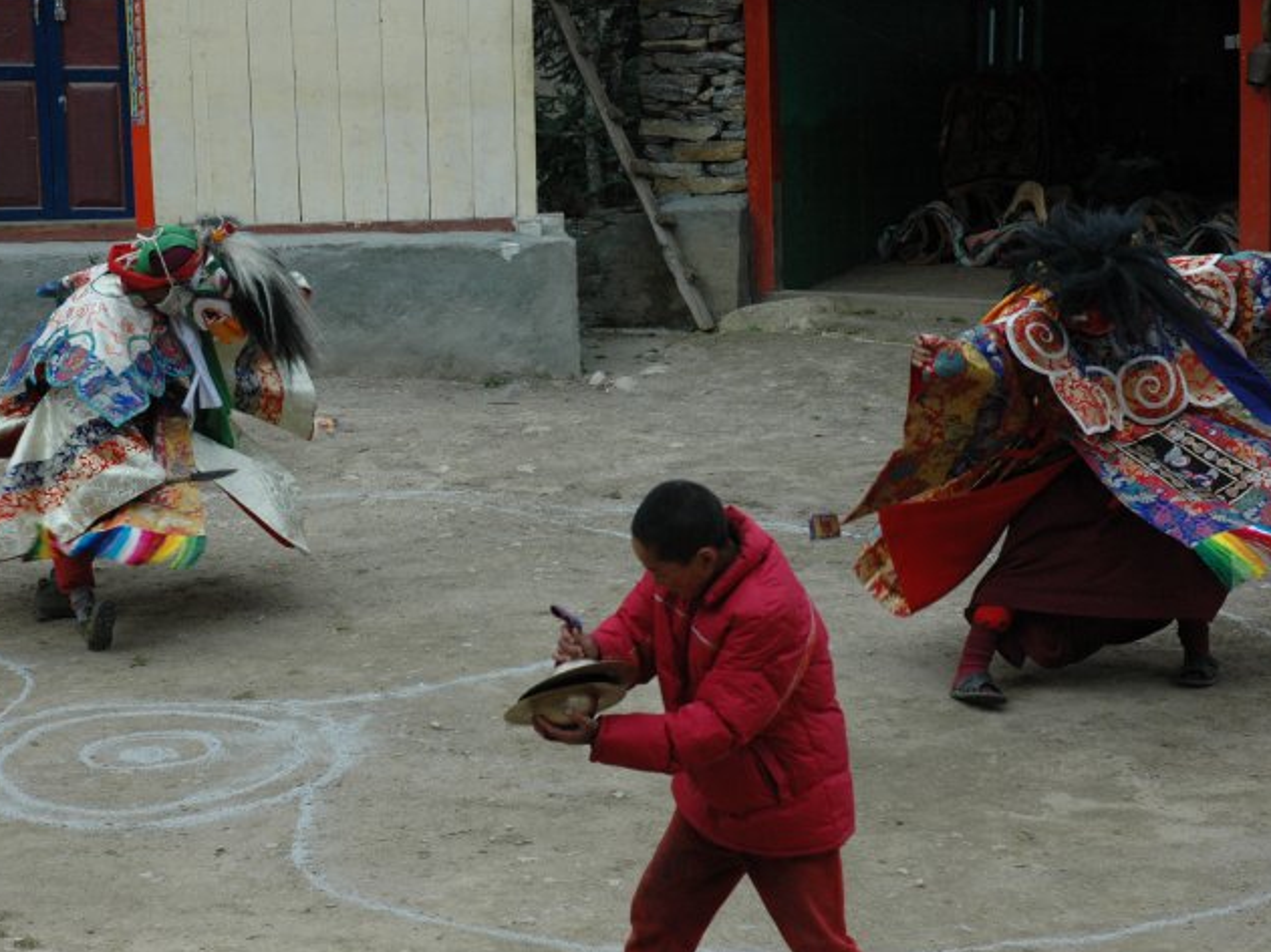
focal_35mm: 79
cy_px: 473
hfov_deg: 24.7
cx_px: 568
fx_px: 2900
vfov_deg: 18.7
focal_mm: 48
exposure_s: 1/250
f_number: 8
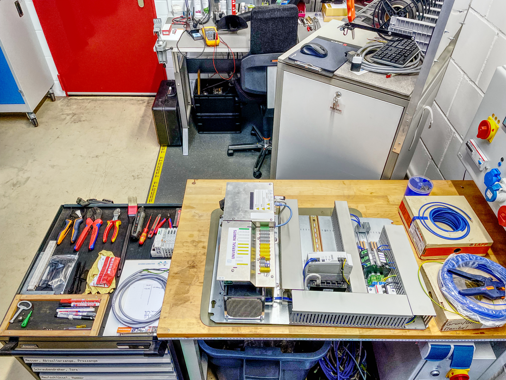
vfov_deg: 53.1
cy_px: 190
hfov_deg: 67.3
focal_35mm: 26
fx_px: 380
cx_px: 253
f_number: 1.6
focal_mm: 4.2
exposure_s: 1/121
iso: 125
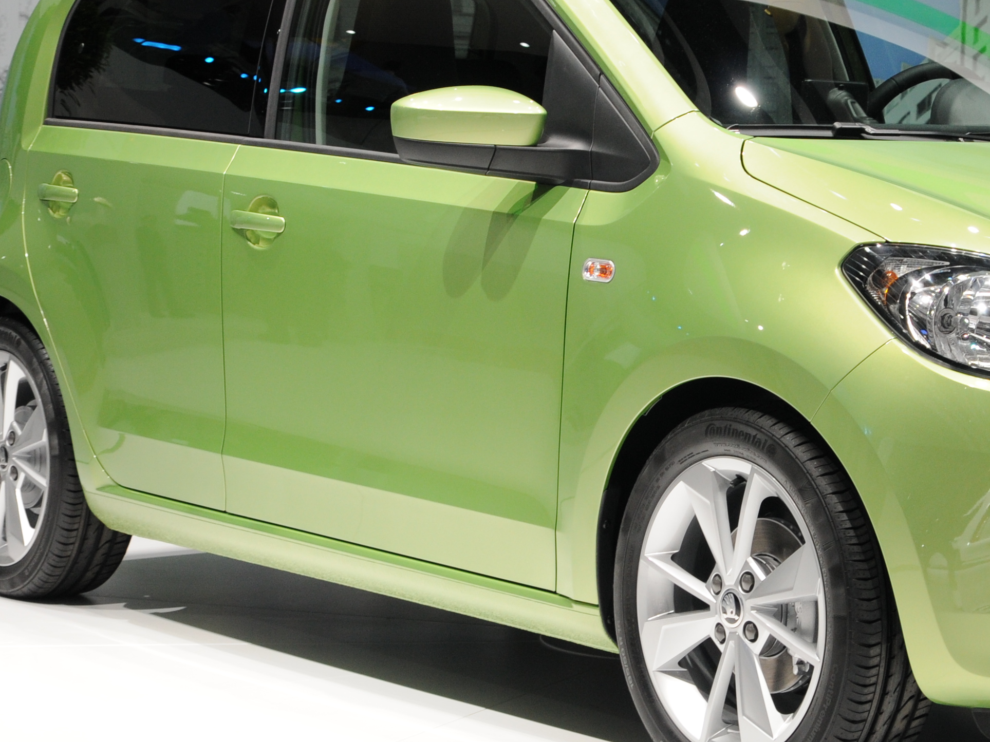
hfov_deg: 17.9
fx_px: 3117
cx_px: 748
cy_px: 362
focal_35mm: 109
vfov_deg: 13.6
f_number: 8
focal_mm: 34
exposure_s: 1/250
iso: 400
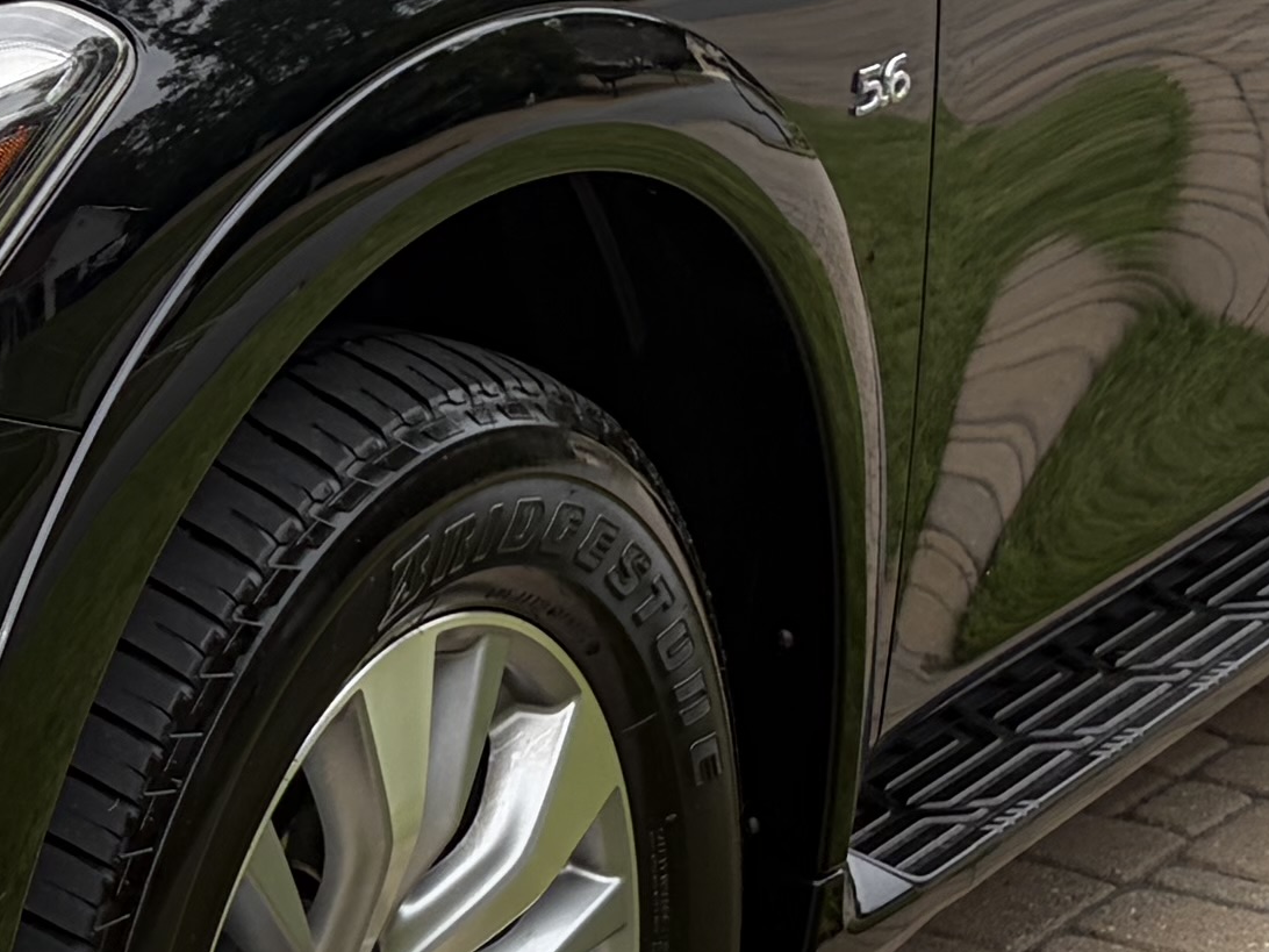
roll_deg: +1.7
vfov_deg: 10.9
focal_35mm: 136
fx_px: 4986
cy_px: 221
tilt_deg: -10.9
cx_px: -288
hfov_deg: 14.0
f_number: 1.6
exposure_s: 1/840
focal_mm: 5.96
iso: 50
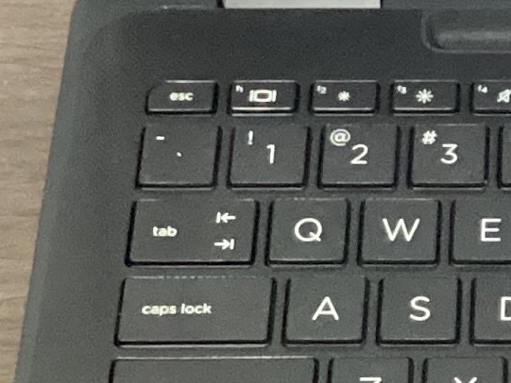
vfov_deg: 7.9
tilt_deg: -53.9
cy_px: 98
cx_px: 724
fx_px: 2761
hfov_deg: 10.3
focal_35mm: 187
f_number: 2.4
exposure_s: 1/25
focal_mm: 3.3
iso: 640
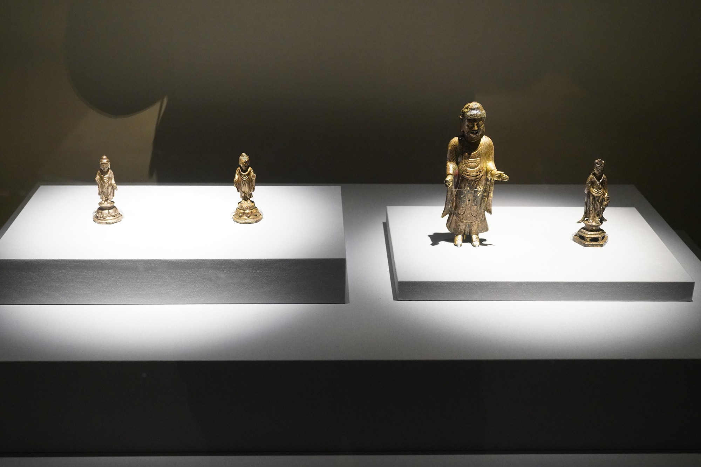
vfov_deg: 28.1
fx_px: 935
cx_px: 350
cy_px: 234
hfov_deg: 41.1
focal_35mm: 48
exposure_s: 1/100
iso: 8000
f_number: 6.3
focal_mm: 48
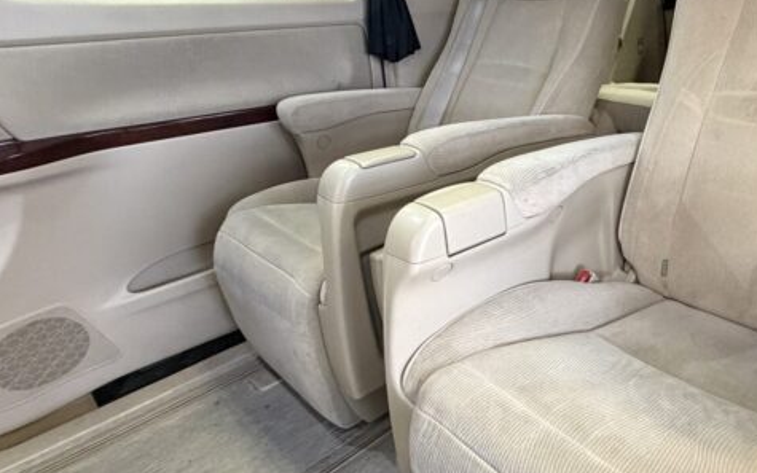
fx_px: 516
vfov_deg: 49.2
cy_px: 212
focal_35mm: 25
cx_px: 625
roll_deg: -0.3
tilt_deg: -21.5
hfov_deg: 64.8
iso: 400
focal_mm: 2.22
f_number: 2.2
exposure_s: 1/50
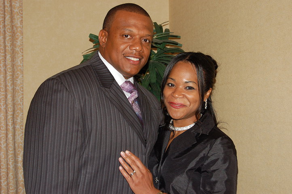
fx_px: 559
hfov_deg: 29.3
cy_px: 97
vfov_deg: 19.7
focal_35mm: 69
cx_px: 146
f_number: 5.3
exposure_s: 1/60
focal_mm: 46
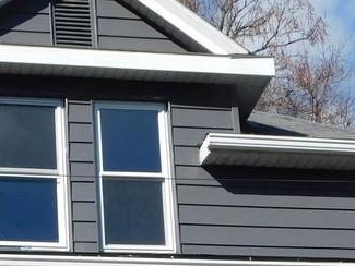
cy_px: 360
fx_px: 1364
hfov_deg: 14.8
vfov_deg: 10.9
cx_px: 111
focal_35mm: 133
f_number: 3.5
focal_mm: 6.3
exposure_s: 1/1250
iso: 125
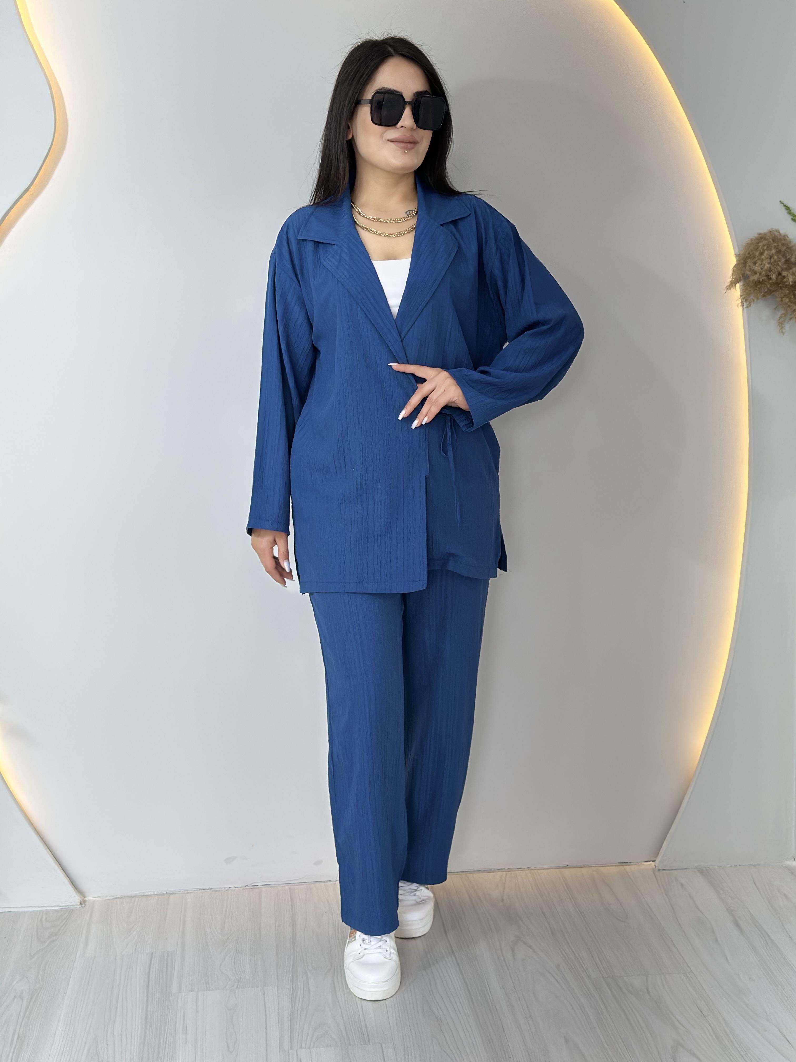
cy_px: 531
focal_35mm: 48
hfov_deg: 30.3
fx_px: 1472
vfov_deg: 39.7
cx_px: 398
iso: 80
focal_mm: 6.86
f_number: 1.78
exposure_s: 1/198
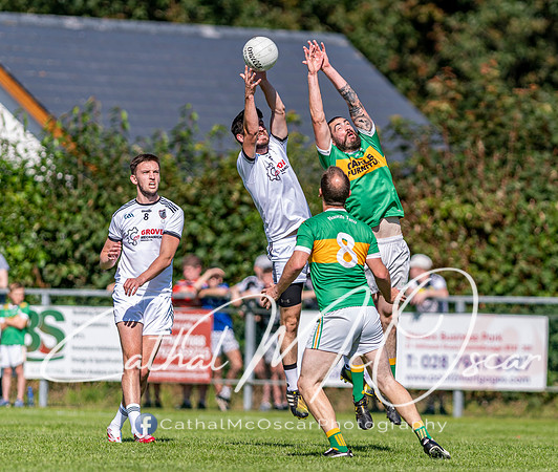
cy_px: 244
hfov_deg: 3.4
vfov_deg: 2.9
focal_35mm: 556
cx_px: 369
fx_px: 9392
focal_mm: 300
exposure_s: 1/2000
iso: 100
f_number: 2.8
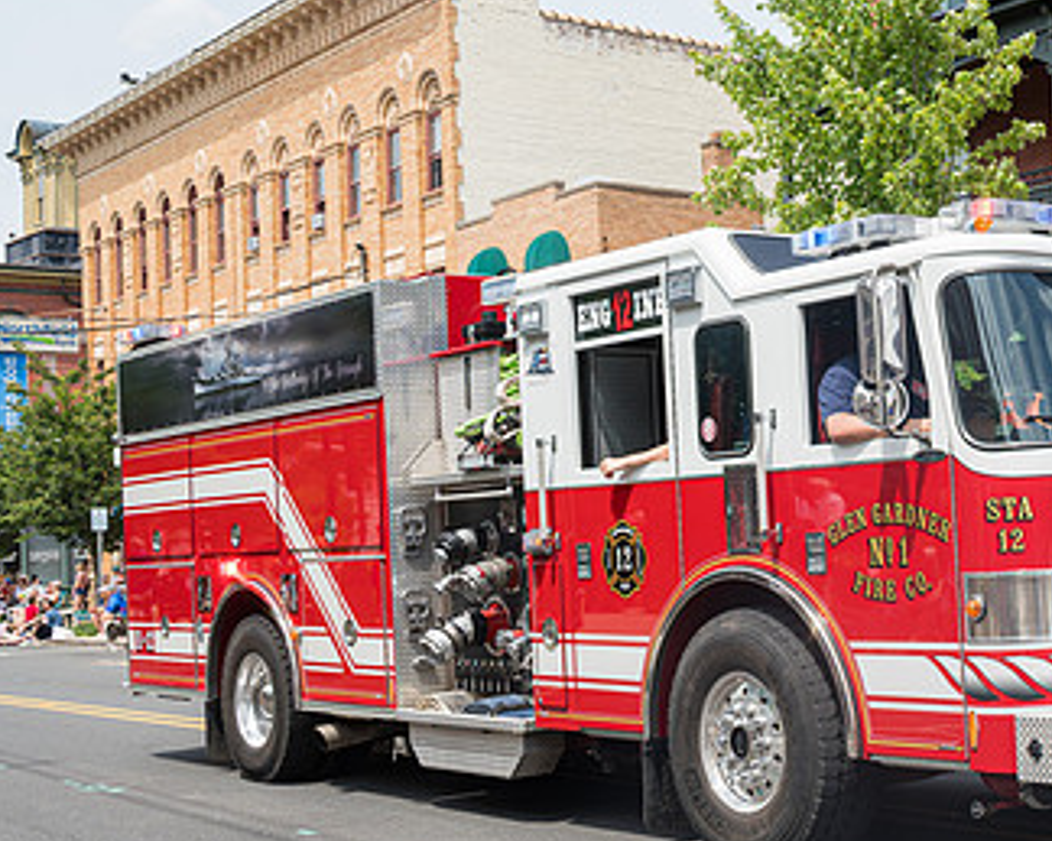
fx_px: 1805
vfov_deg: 26.2
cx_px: 877
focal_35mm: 58
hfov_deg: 31.4
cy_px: 448
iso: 100
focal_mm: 34.5
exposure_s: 1/100
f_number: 10
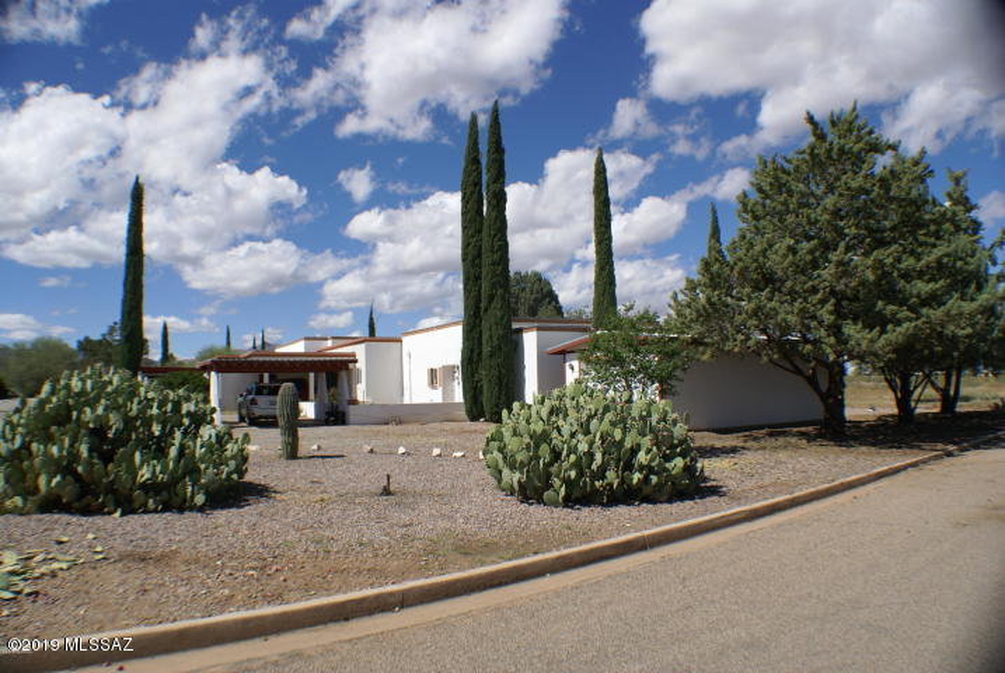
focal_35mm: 33
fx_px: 922
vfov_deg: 40.1
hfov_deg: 57.2
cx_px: 502
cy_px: 336
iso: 100
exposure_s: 1/1000
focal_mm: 22
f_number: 5
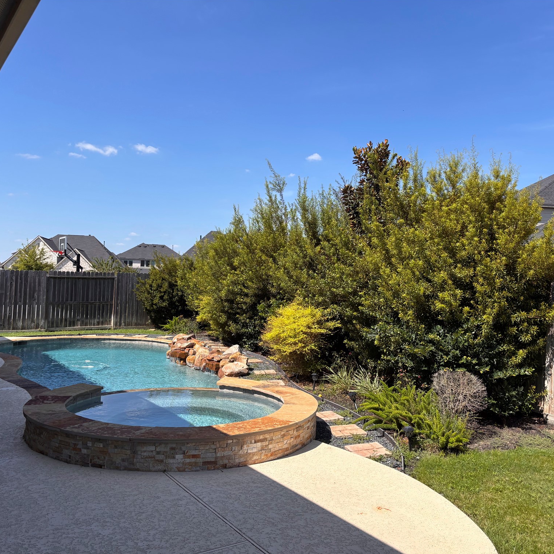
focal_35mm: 31
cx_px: 288
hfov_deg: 52.5
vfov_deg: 52.5
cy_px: 278
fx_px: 561
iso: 50
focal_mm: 5.96
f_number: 1.6
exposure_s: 1/2778
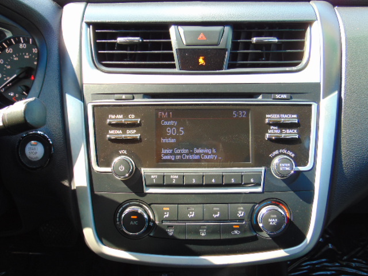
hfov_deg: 52.6
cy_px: 138
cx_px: 184
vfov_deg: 40.7
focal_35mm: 35
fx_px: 372
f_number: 3.2
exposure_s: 1/60
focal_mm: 6.3
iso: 80
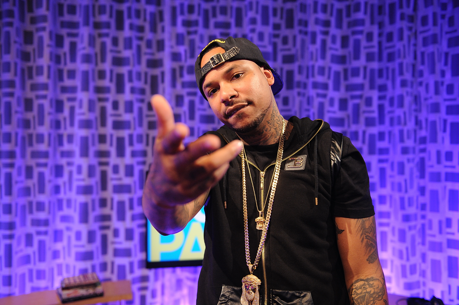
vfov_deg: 38.8
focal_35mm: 34
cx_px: 230
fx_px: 433
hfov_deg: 55.8
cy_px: 152
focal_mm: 34
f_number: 3.2
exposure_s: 1/160
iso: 1600
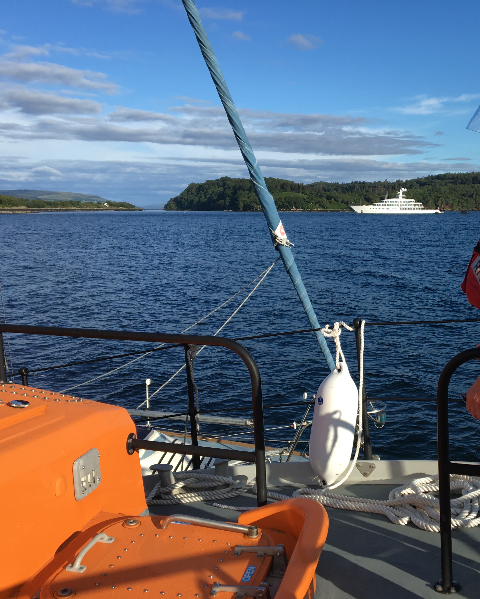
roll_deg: -1.1
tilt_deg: -5.0
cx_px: 358
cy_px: 301
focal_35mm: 38
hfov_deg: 38.2
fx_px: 675
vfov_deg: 47.9
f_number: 2.2
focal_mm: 4.15
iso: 25
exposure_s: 1/1451
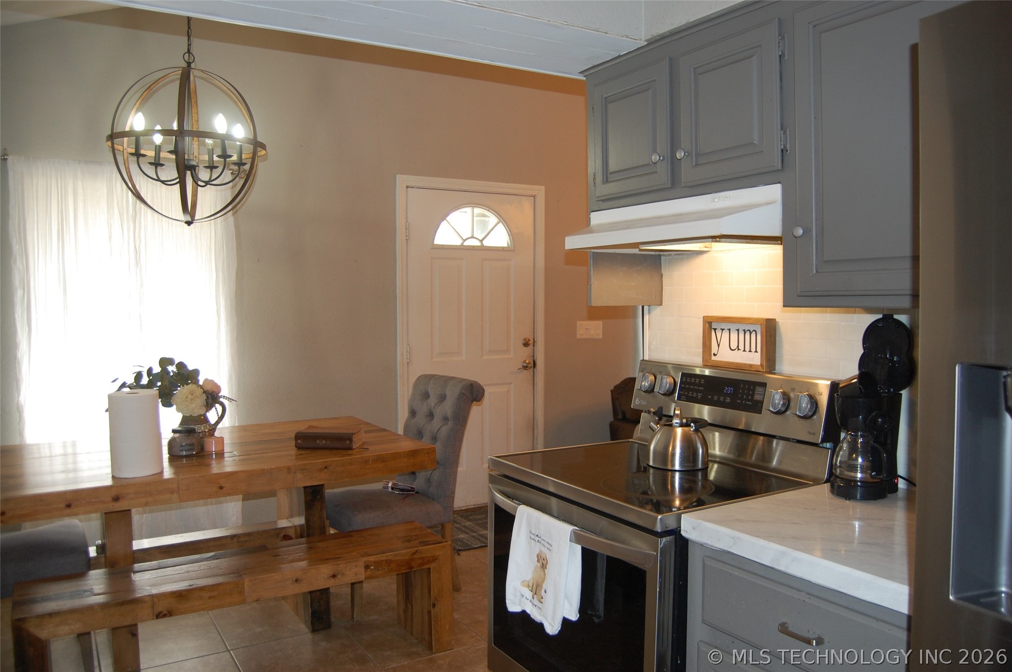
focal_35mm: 27
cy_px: 336
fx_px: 758
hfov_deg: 67.4
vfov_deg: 47.8
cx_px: 506
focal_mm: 18
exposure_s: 1/60
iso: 400
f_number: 3.5
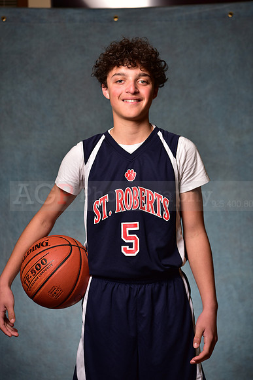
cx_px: 126
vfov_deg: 28.8
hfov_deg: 19.5
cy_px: 190
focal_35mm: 70
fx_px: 737
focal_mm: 70
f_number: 5
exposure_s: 1/200
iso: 100
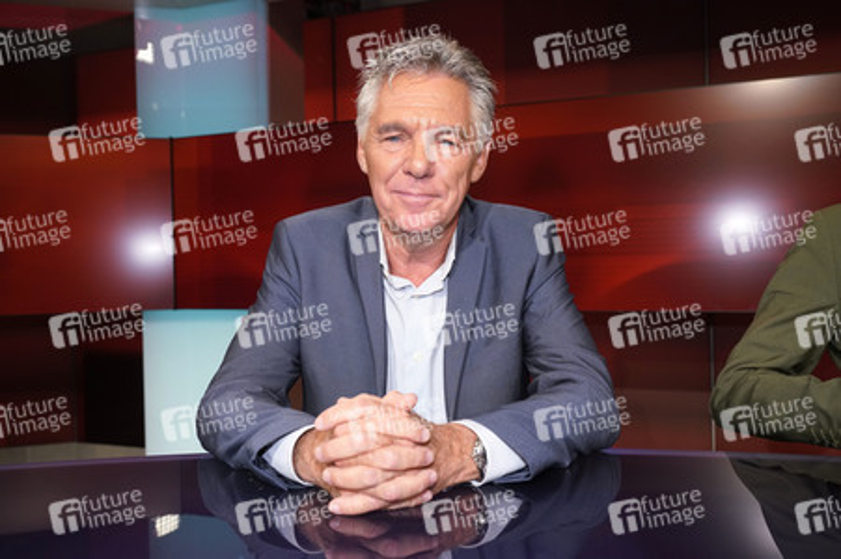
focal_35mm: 32
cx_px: 420
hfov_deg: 58.8
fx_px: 747
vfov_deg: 41.1
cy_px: 280
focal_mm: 32
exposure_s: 1/200
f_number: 5.6
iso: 2000
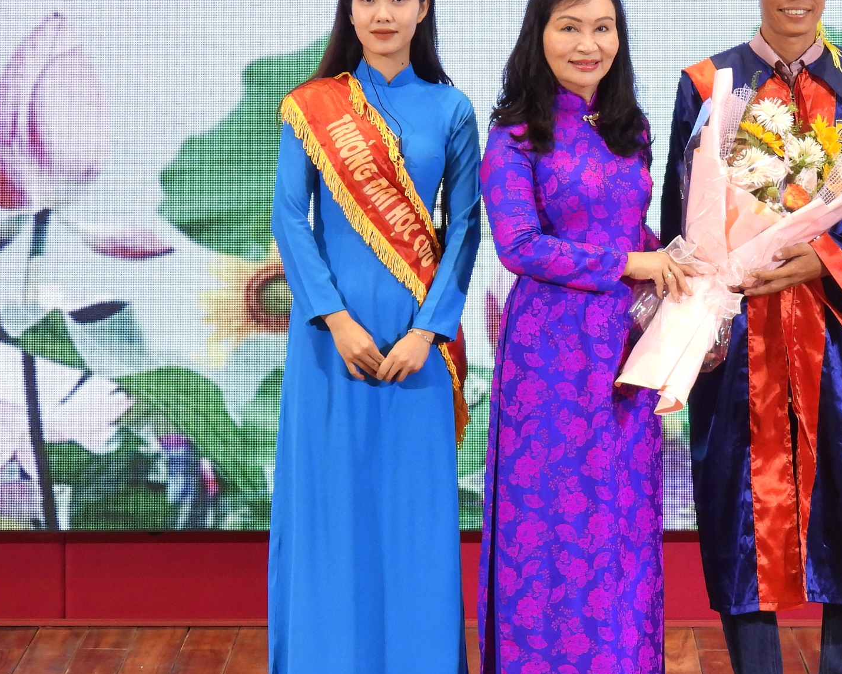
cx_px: 708
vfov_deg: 7.7
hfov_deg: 9.6
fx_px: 5009
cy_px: 300
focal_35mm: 201
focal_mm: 20.5
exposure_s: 1/40
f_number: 4
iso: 400
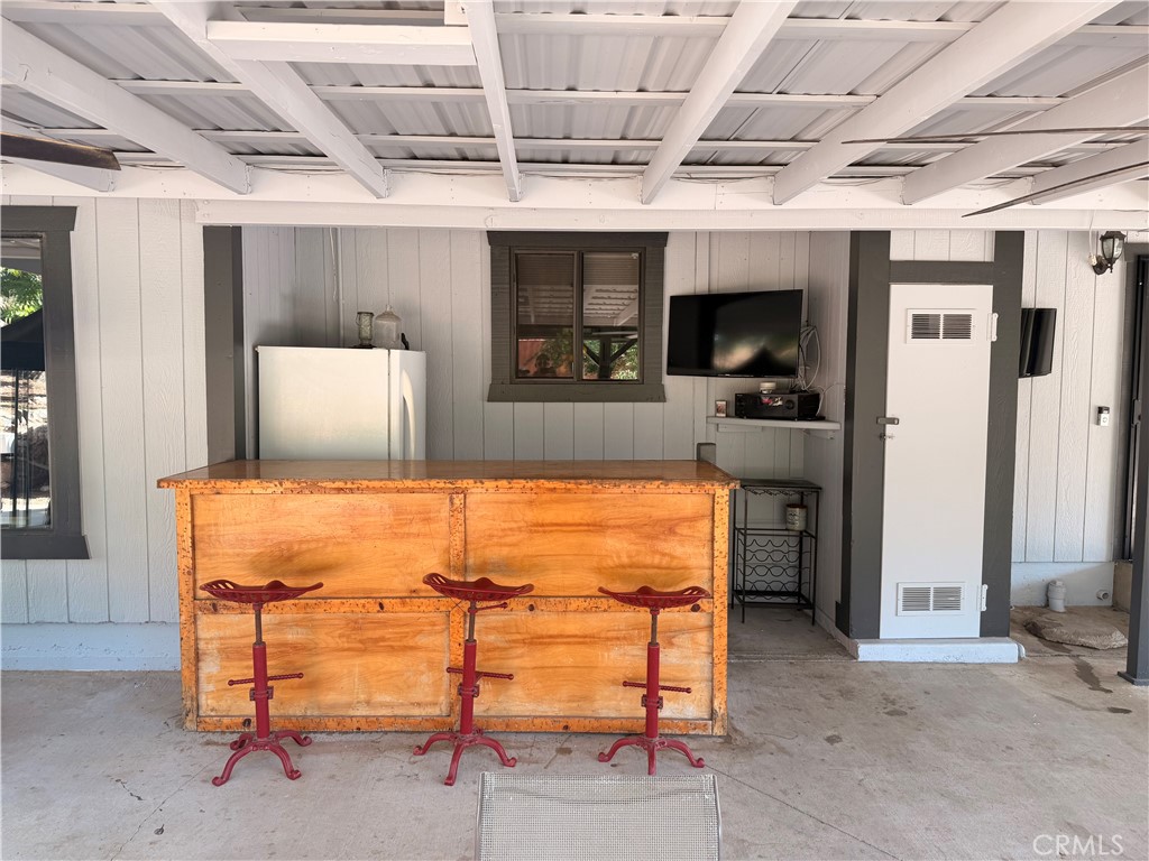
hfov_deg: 71.6
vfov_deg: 56.8
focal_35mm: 24
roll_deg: +0.4
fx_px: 797
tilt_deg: -3.9
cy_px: 430
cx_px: 574
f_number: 1.78
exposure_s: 1/121
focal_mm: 6.76
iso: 64
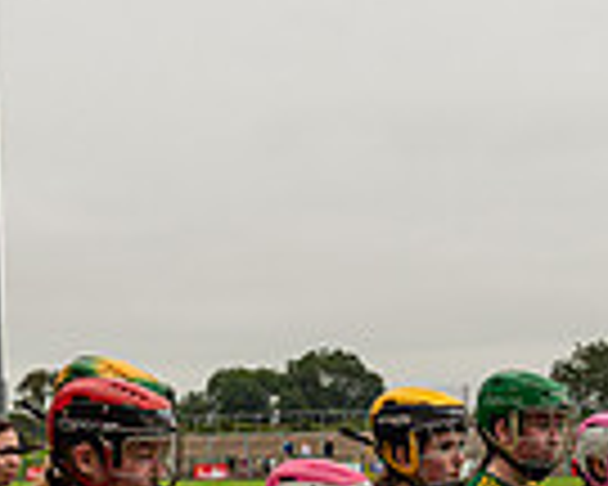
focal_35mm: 137
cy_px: 688
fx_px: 2465
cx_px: 455
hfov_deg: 14.0
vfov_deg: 10.9
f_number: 5.6
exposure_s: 1/100
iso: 140
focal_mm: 34
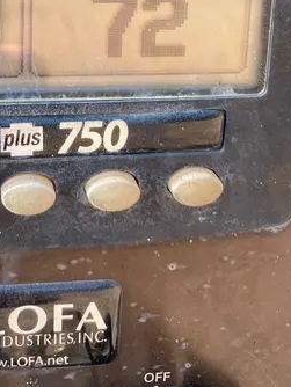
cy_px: -30
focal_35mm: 57
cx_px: 20
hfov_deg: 24.8
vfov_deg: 30.5
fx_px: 638
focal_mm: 4.25
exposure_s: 1/122
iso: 32
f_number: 1.8
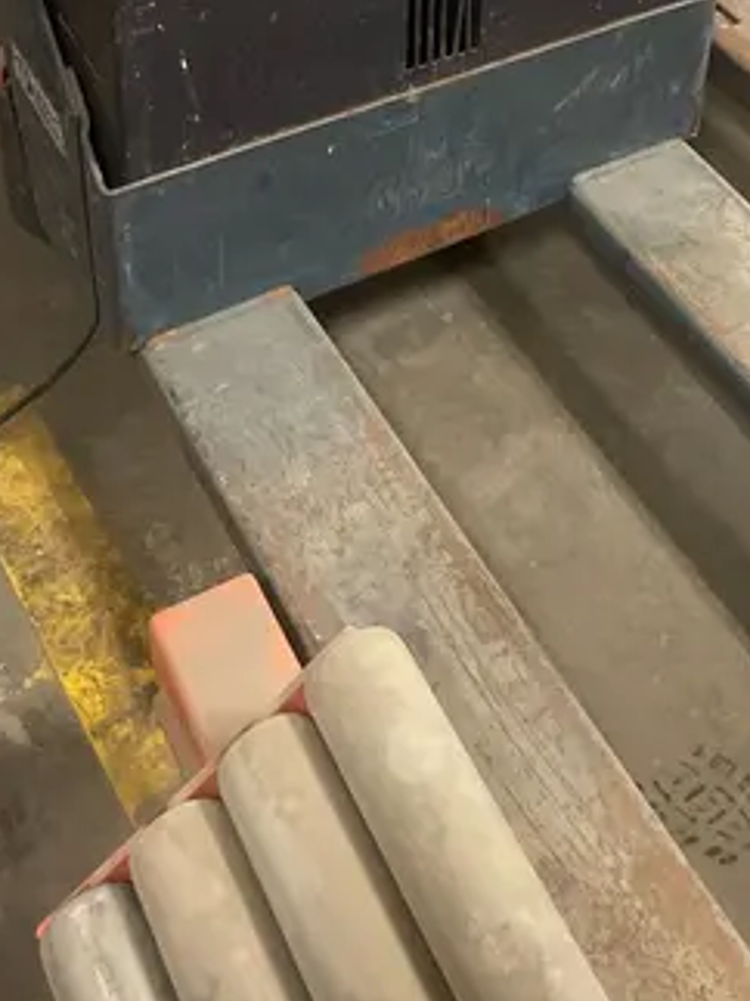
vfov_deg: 29.9
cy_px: -54
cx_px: 561
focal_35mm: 59
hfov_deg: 24.5
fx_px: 1706
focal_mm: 4.2
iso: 500
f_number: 1.6
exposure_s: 1/60
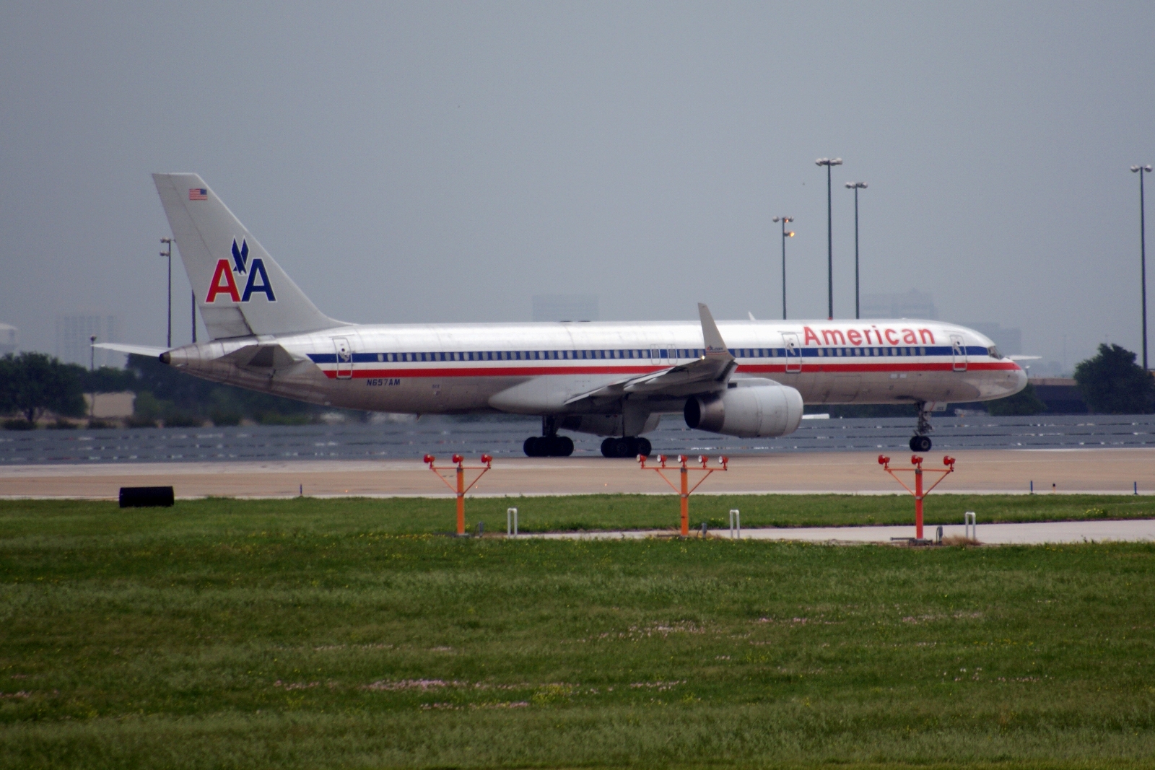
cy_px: 385
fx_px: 14438
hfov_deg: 4.6
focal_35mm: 450
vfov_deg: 3.1
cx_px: 578
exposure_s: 1/500
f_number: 5.6
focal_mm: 300
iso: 200
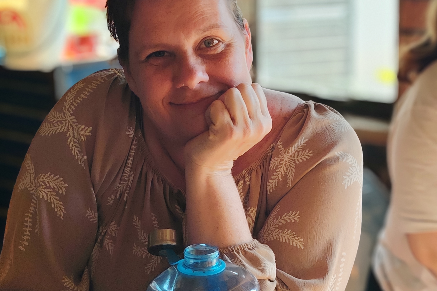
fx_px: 813
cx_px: 219
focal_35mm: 67
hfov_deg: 30.1
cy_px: 94
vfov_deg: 20.2
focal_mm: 5.25
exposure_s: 1/100
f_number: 4
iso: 100
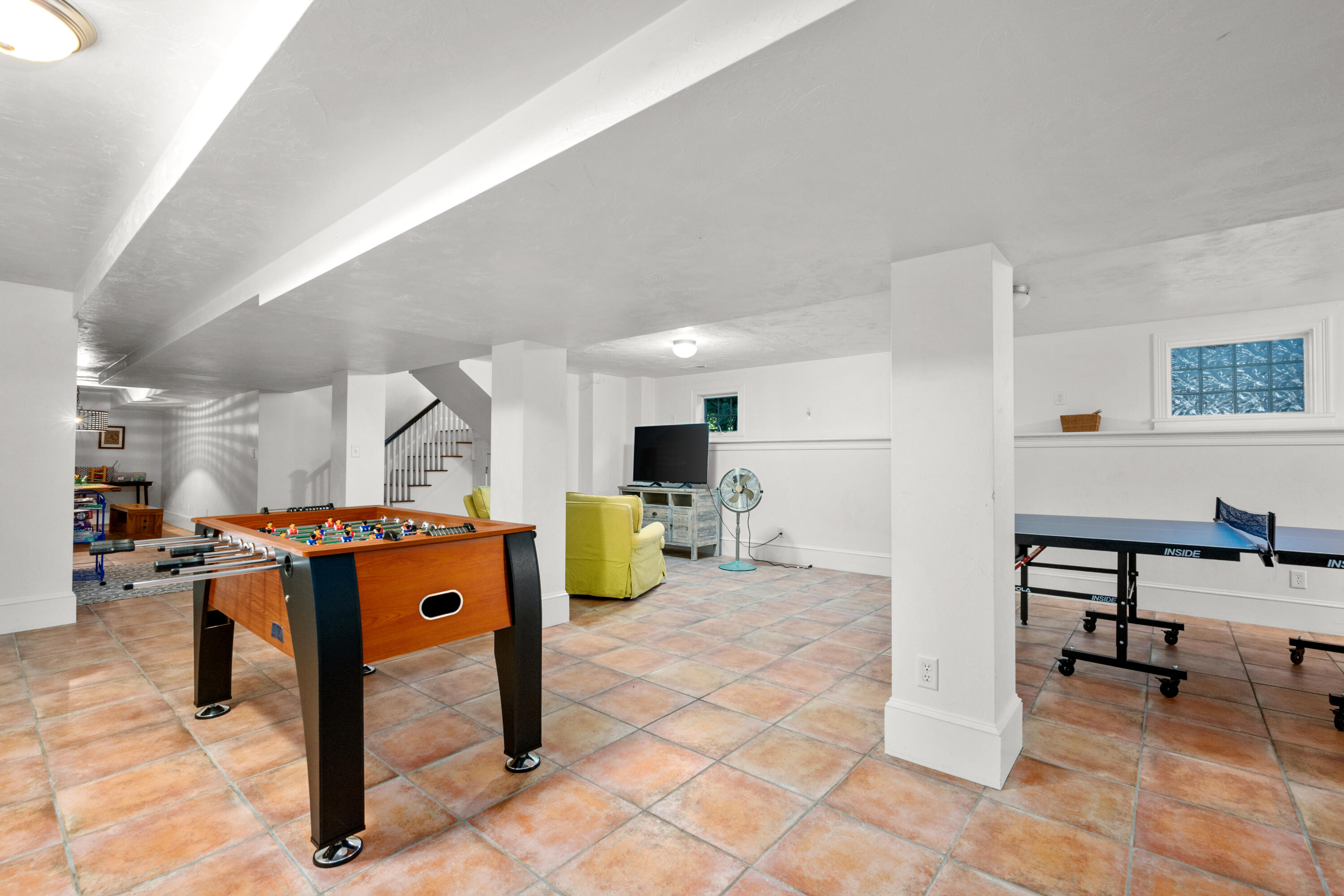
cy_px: 448
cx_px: 672
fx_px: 597
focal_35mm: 16
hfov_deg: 96.7
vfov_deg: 73.7
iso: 640
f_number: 8
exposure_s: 1/1.67
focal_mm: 16
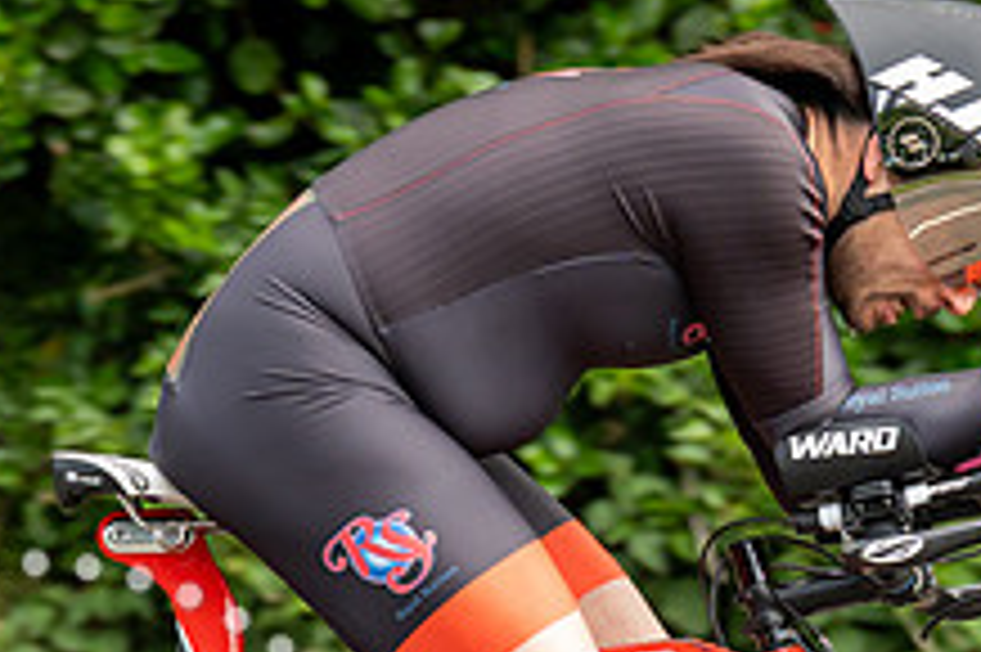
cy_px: 361
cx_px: 159
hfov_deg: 2.6
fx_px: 21592
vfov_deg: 1.7
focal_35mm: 793
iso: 800
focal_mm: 200
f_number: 4
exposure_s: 1/1000
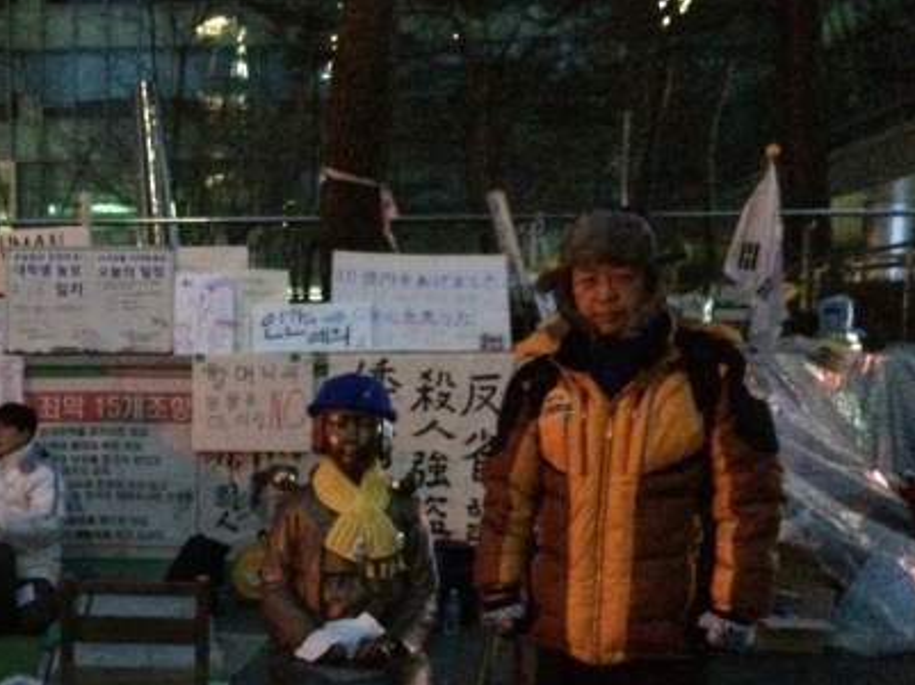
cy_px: 517
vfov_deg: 30.3
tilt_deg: -6.0
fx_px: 1241
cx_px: 185
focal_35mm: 47
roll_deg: +2.0
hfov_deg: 38.9
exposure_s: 1/15
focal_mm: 4.15
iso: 2000
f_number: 2.2
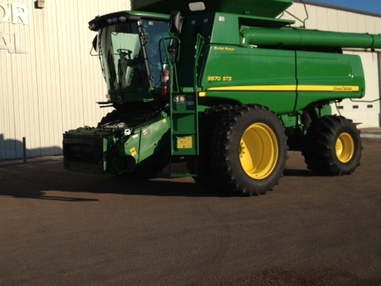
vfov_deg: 29.1
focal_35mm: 50
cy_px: 116
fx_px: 550
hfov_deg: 38.0
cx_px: 151
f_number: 2.4
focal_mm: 4.28
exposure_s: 1/2762
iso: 50
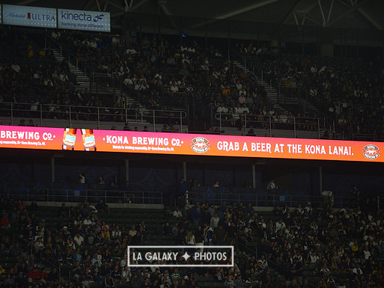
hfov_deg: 12.1
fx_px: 1809
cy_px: 144
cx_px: 180
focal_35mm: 163
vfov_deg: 9.1
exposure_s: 1/2000
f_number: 2.8
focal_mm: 150
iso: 1600
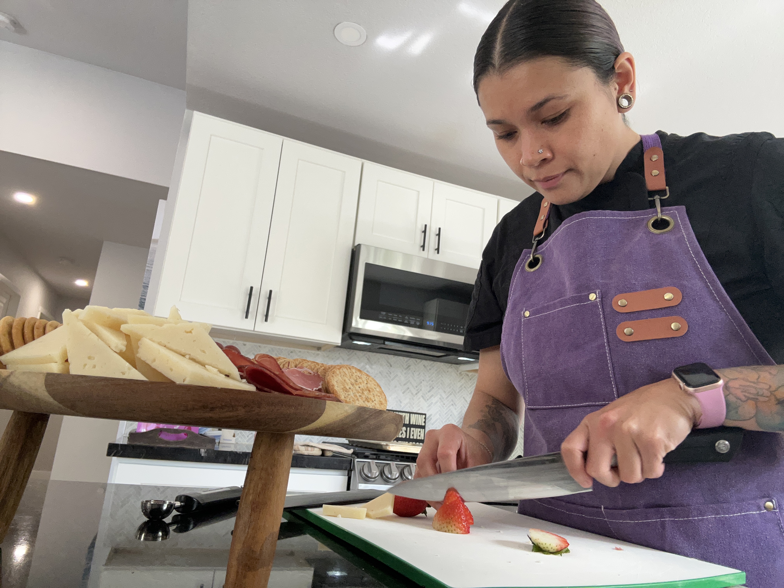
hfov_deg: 73.9
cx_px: 392
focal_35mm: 23
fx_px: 521
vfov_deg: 58.9
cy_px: 294
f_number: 1.9
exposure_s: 1/60
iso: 100
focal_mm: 2.69
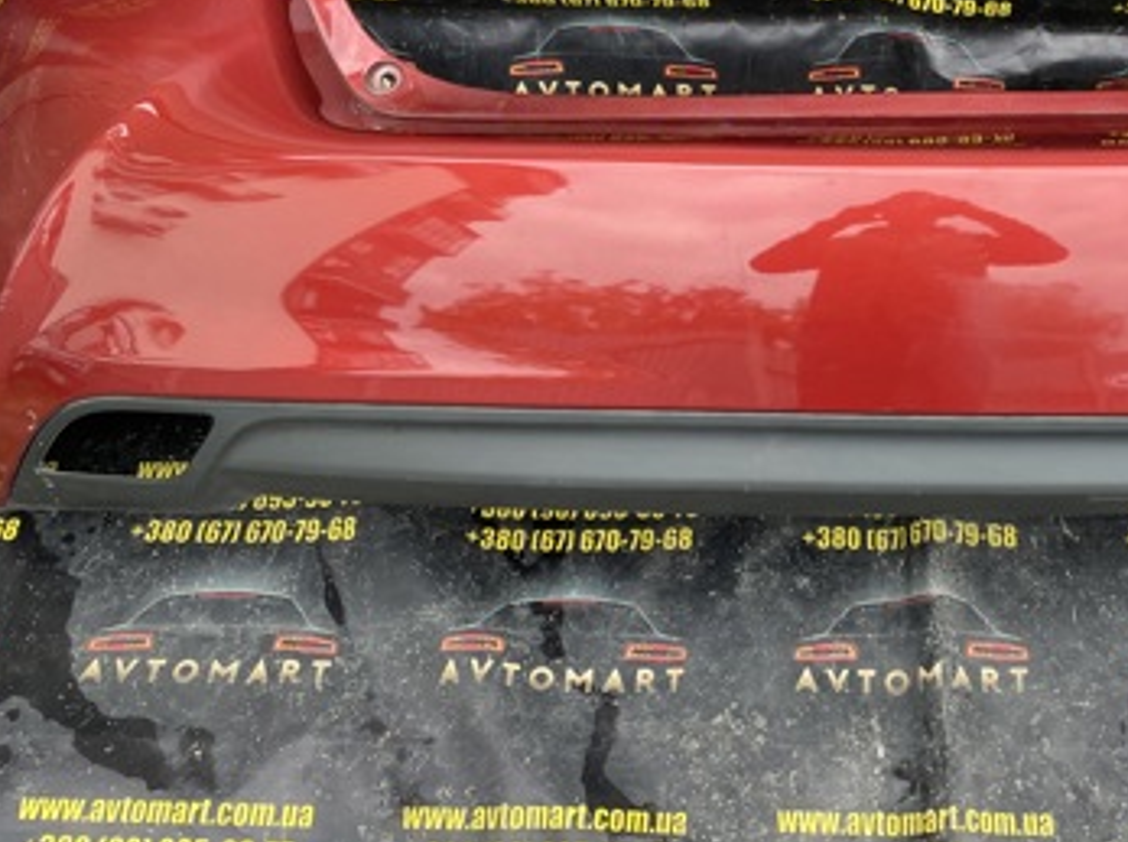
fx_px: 1561
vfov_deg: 29.6
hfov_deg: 38.7
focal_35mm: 48
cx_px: 848
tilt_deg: -45.6
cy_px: 187
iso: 80
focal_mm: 4.2
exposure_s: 1/121
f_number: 1.6
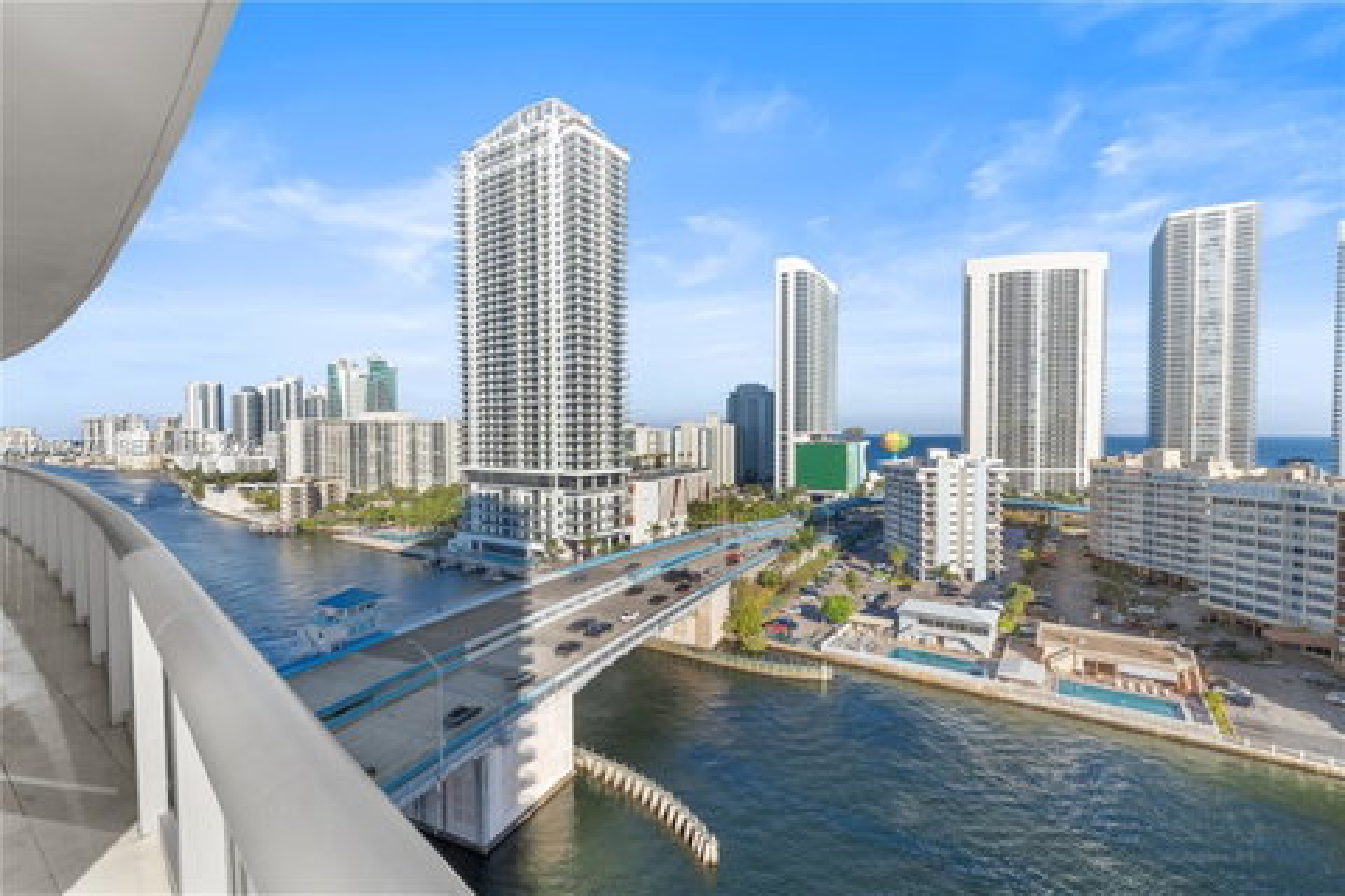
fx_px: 616
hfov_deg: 95.0
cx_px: 672
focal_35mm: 16
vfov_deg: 72.1
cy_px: 448
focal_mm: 16.5
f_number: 16
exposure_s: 1/25
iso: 250
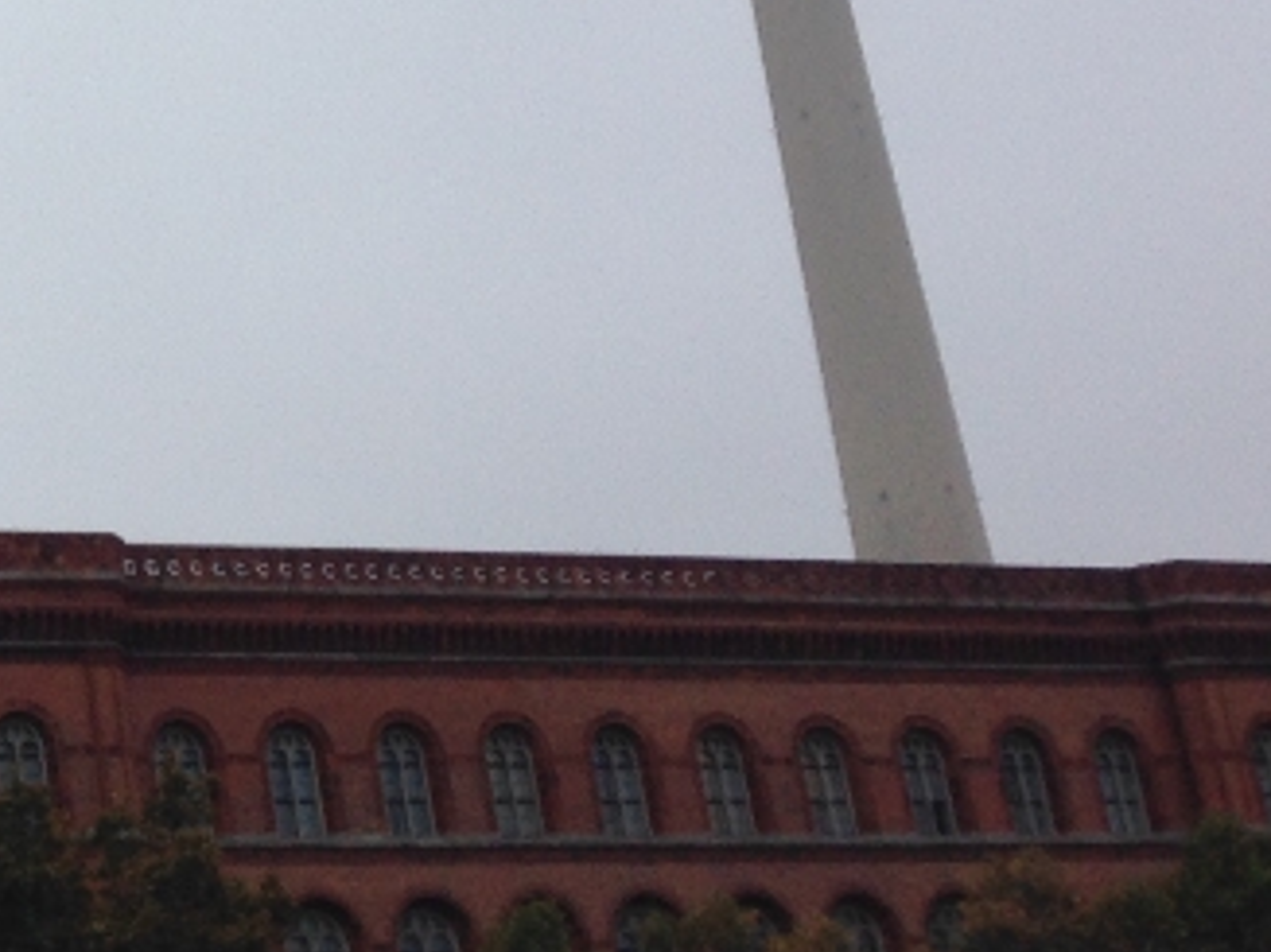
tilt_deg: +23.1
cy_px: -39
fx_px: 3707
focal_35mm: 101
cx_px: -400
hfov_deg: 18.1
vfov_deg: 14.4
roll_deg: +1.5
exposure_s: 1/282
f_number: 2.4
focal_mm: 4.12
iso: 50
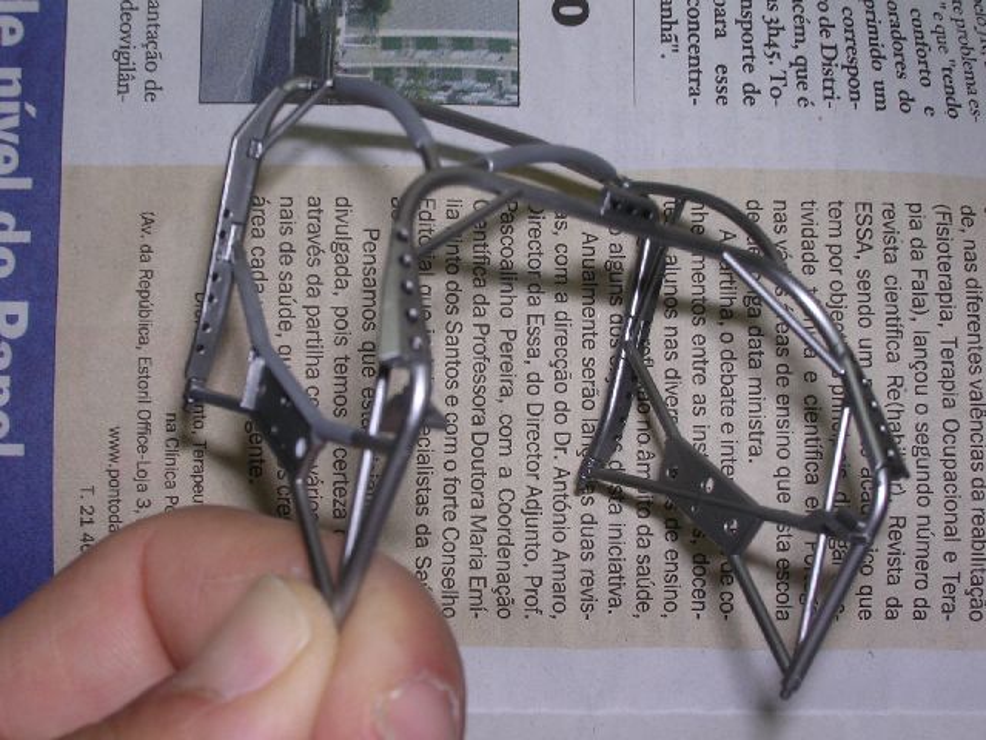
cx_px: 493
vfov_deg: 26.1
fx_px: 1595
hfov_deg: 34.3
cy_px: 370
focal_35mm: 56
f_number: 6.6
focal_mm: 8.5
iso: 100
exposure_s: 1/60.1
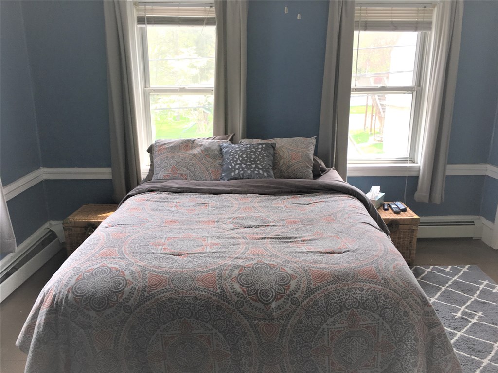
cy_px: 186
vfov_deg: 48.2
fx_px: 417
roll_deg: +0.4
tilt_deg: -14.6
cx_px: 249
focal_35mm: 29
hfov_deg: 61.7
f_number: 2.2
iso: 32
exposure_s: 1/120
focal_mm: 4.15
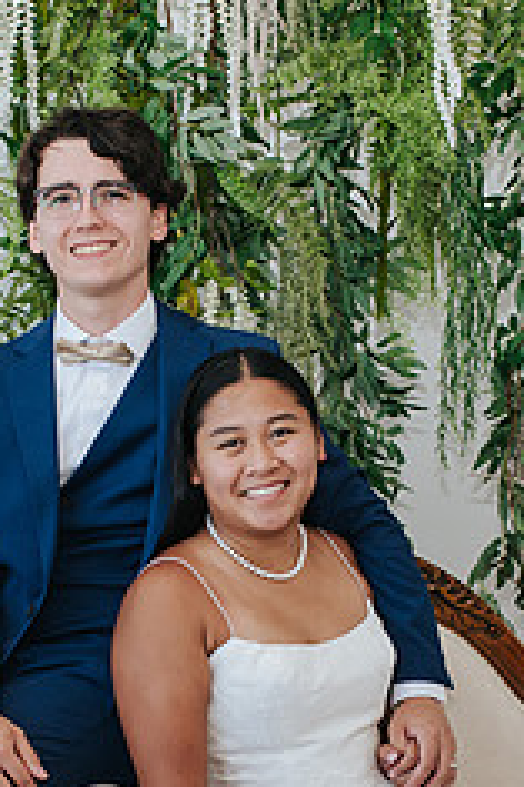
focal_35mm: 103
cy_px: 673
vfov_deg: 19.6
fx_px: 2252
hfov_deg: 13.2
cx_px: 138
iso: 800
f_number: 3.5
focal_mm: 35
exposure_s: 1/200
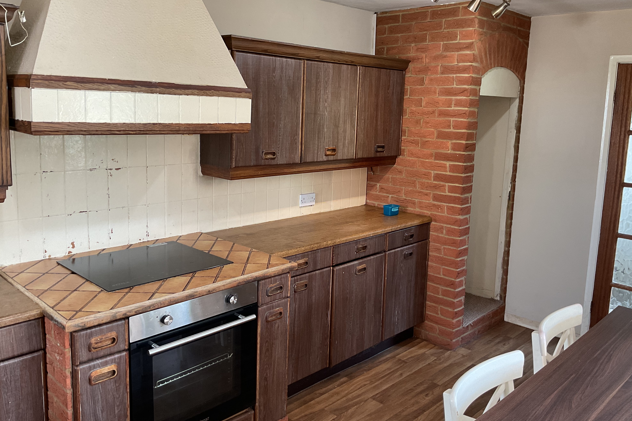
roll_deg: -1.6
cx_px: 319
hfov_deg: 60.3
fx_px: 544
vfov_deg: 42.3
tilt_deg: -8.8
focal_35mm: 31
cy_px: 185
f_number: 1.8
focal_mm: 3
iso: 80
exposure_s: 1/50
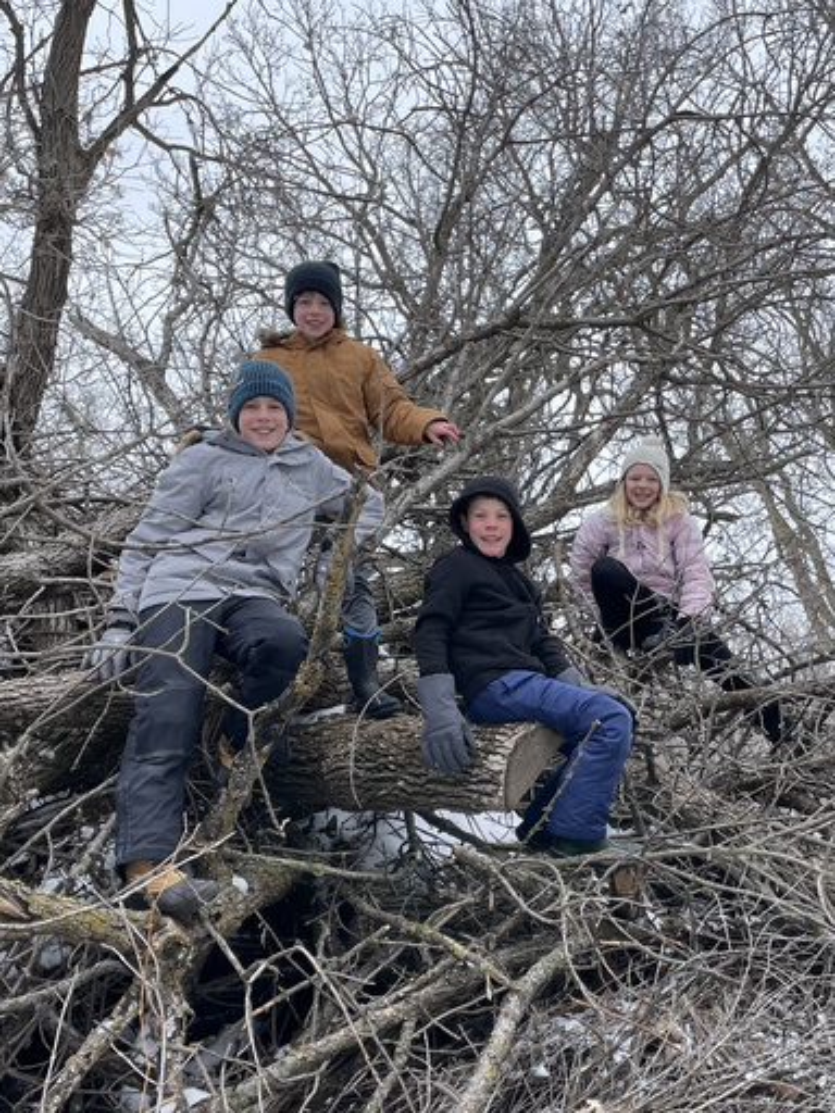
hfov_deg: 53.1
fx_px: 836
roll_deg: +5.1
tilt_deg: +6.0
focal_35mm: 26
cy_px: 556
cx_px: 418
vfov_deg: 67.3
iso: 32
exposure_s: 1/1401
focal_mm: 4.2
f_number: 1.6
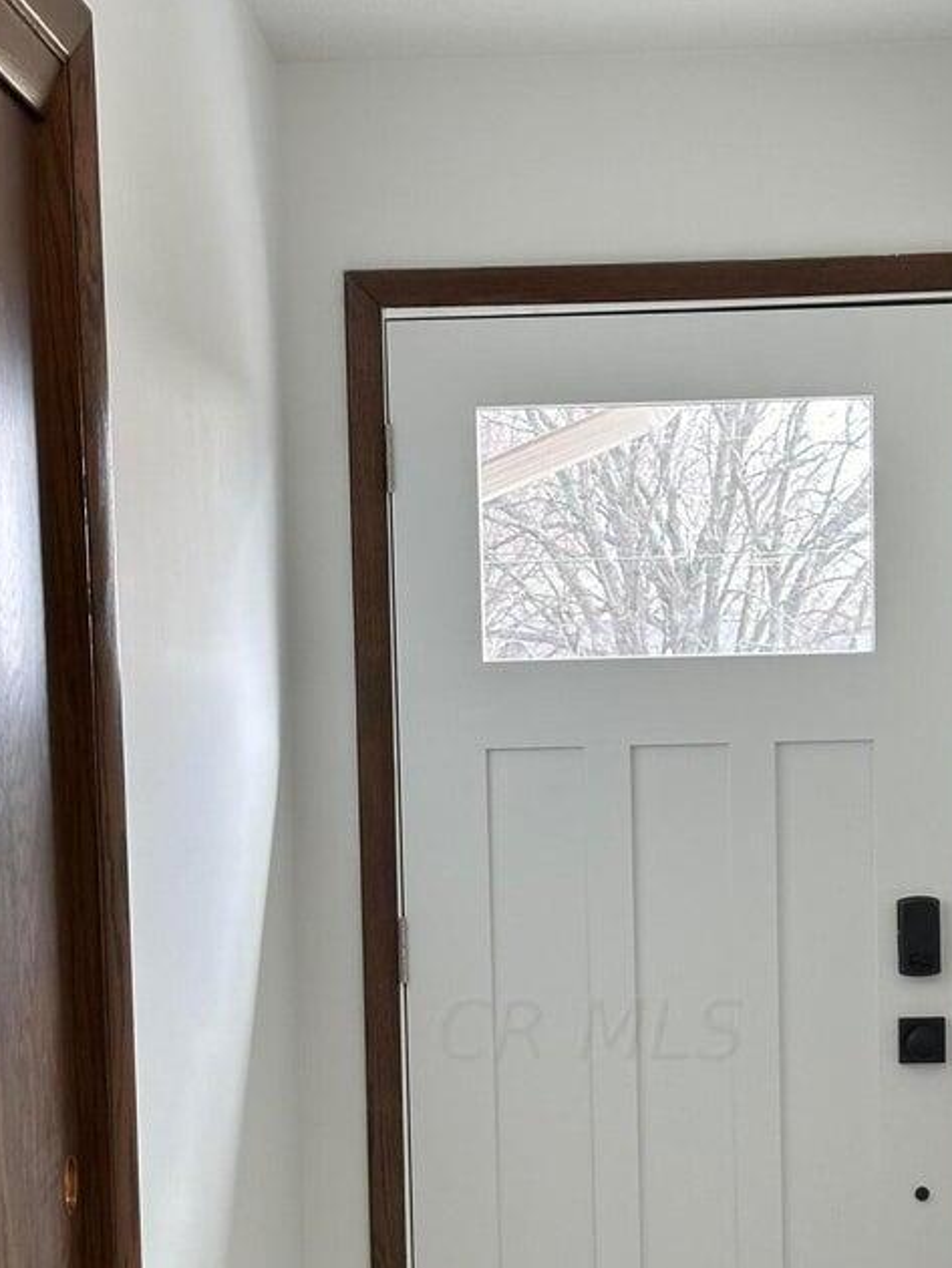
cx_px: 588
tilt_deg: -6.0
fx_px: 2858
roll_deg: +0.9
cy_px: 1026
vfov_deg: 24.6
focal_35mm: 78
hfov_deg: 18.9
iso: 80
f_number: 1.78
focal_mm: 6.86
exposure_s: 1/120
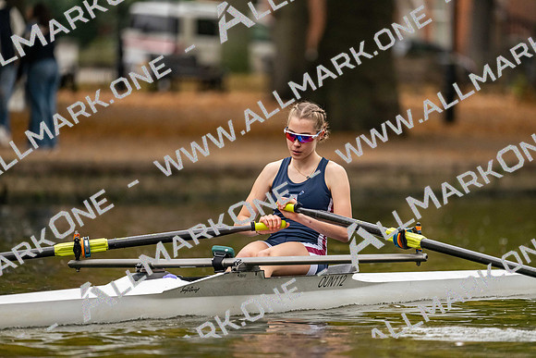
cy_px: 179
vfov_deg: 3.4
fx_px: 5957
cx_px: 268
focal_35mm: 400
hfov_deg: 5.2
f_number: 4.5
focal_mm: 400
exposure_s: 1/2500
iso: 3200
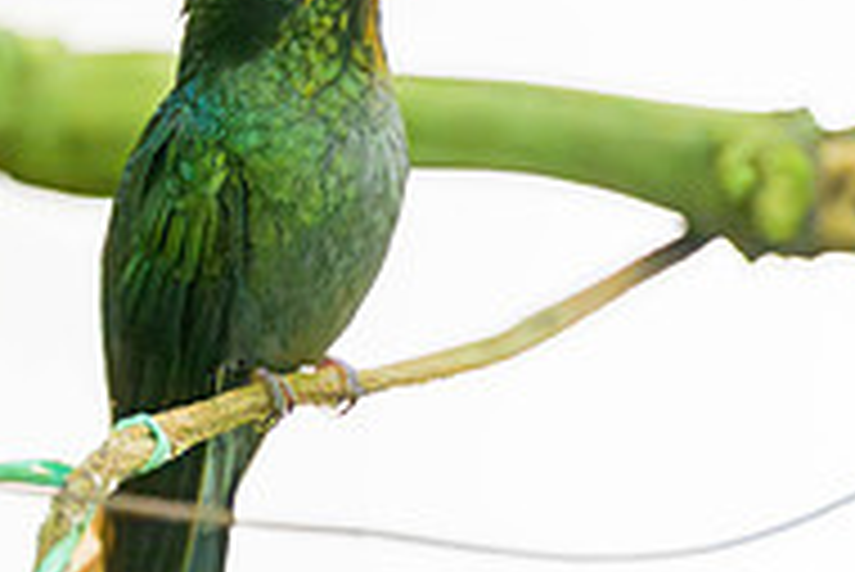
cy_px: 439
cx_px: 572
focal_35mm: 1708
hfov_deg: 1.2
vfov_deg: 0.8
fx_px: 40595
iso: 1400
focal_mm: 560
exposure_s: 1/1000
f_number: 4
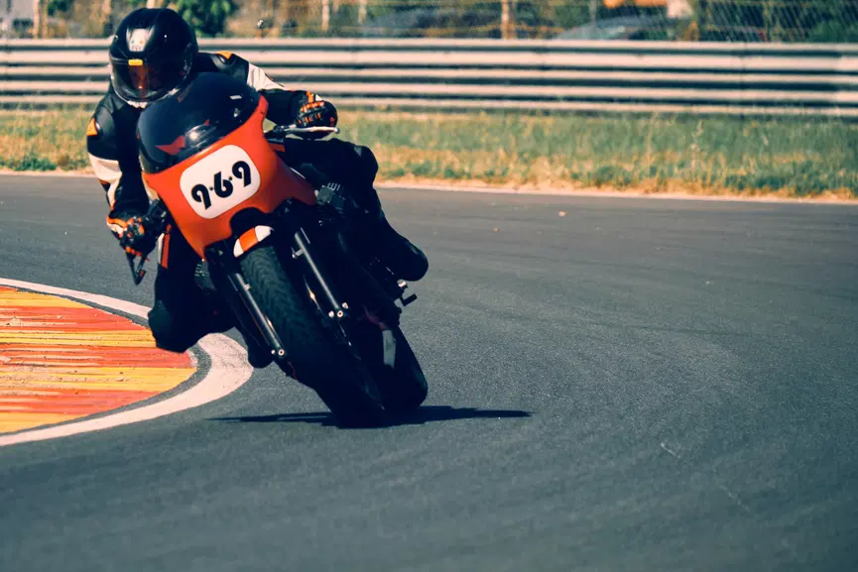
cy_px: 191
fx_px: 9916
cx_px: 270
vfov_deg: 3.3
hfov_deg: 5.0
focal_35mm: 416
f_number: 5.6
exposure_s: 1/1250
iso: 200
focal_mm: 200
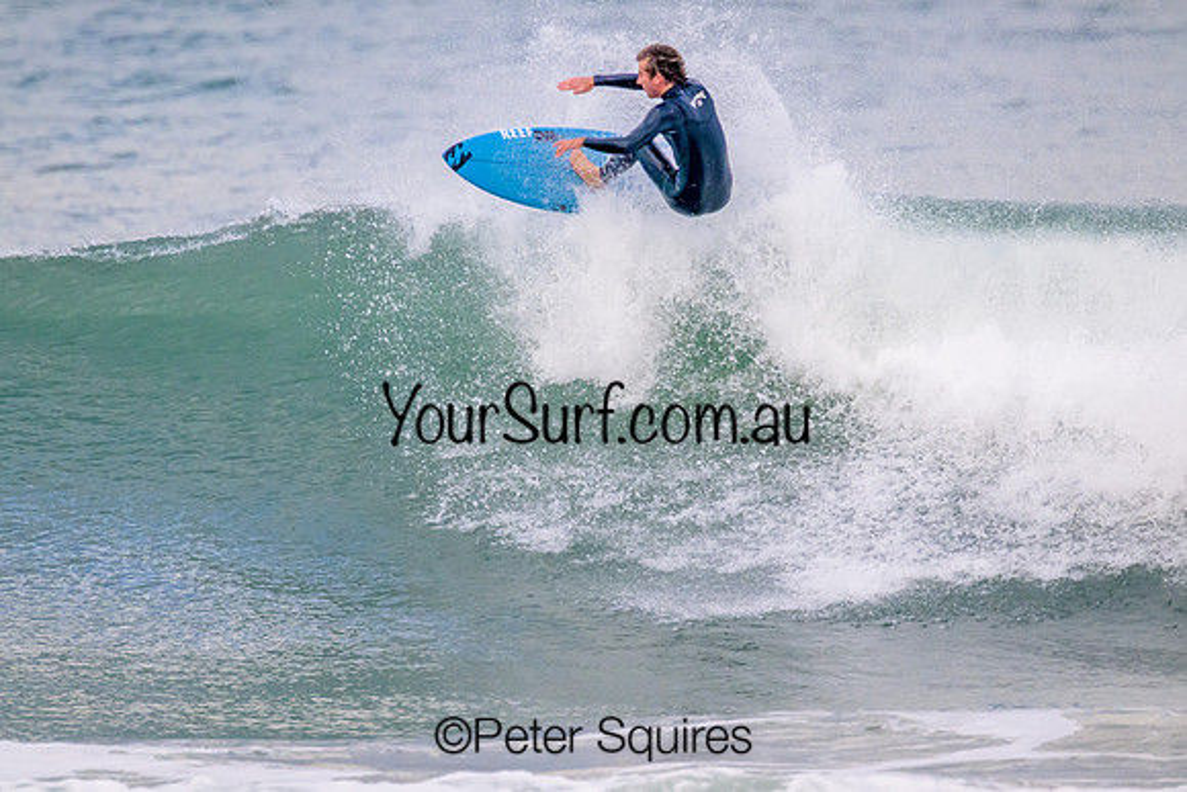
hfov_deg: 2.5
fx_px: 27549
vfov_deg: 1.6
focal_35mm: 835
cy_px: 396
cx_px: 594
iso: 4000
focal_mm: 800
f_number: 11
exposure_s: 1/2000
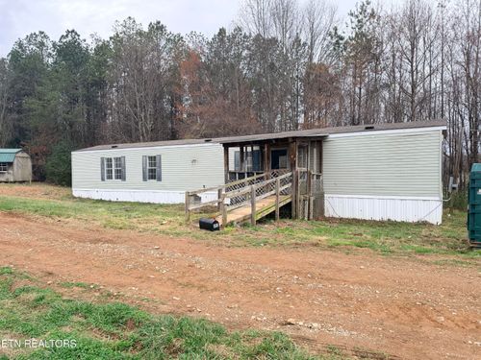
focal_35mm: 24
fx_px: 333
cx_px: 240
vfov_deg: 56.8
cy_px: 180
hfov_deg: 71.6
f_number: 1.78
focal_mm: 6.76
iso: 100
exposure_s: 1/831
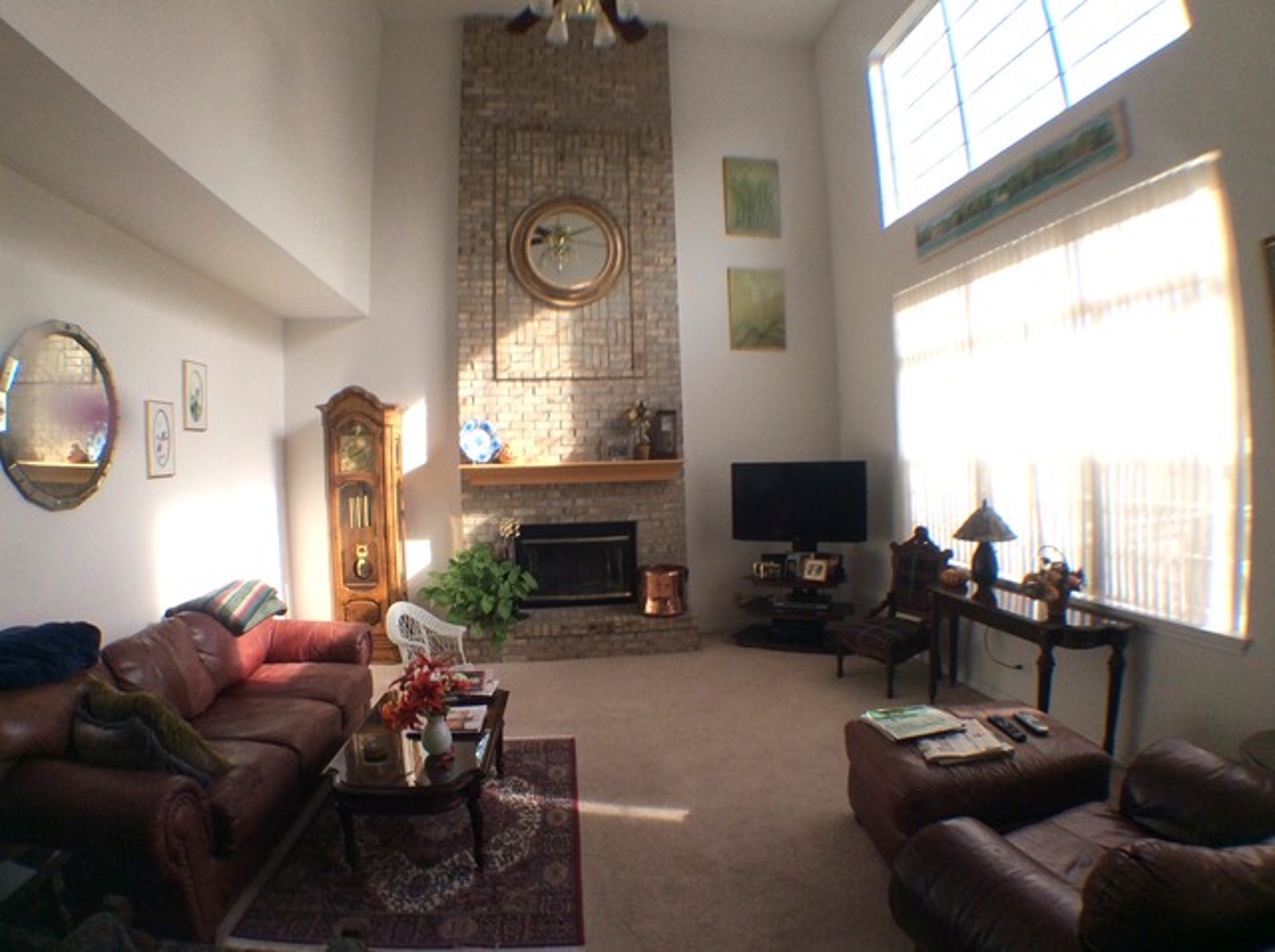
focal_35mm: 32
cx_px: 638
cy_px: 476
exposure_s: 1/211
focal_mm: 3.3
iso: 32
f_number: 2.4
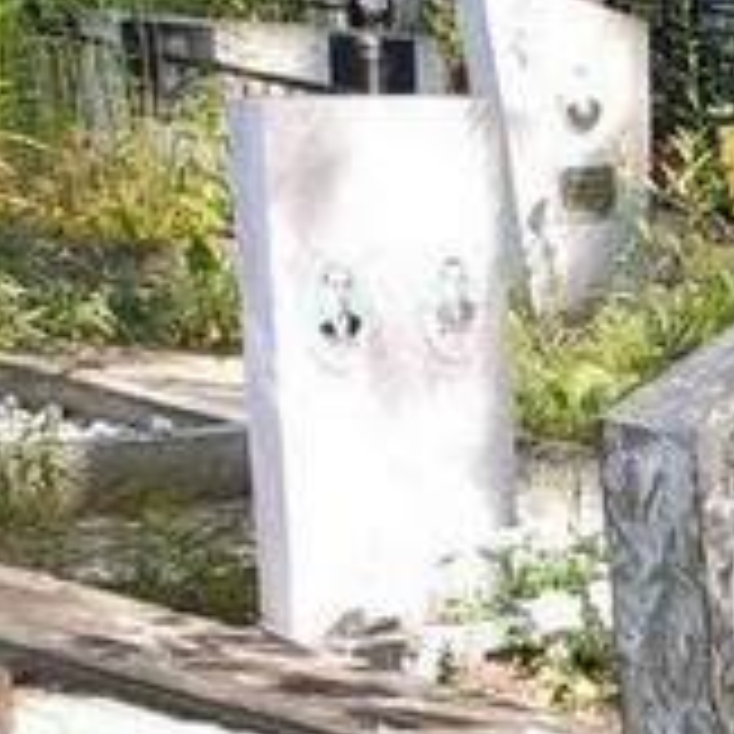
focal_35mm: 144
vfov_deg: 11.6
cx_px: 1720
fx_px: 3455
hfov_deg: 10.5
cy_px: 1139
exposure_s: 1/120
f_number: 1.75
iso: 130
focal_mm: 4.77
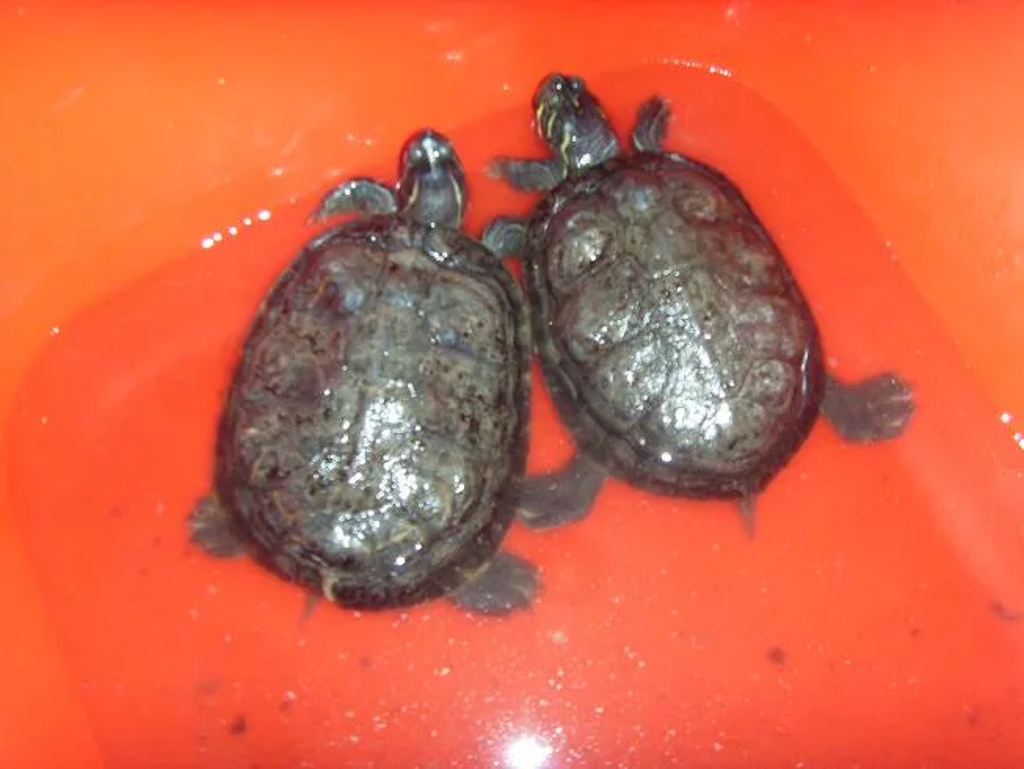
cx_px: 512
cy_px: 384
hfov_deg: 47.9
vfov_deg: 36.8
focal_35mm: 39
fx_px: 1154
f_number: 3.5
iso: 100
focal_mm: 6.6
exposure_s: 1/45
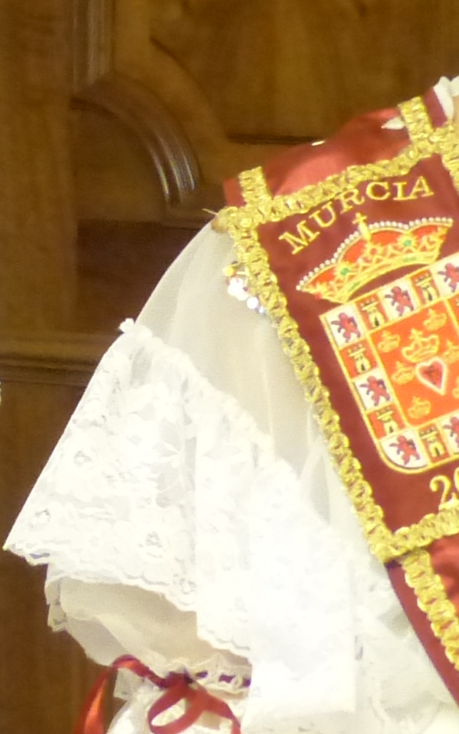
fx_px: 7147
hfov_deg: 3.6
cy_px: 117
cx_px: -635
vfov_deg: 5.9
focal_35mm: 357
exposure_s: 1/50
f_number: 2.8
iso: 800
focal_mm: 14.5
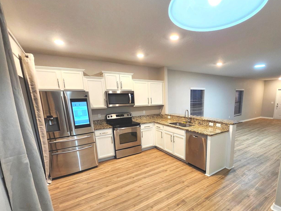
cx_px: 168
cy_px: 128
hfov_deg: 89.9
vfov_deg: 73.8
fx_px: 138
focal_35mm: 17
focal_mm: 1.74
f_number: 2.2
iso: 320
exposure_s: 1/60
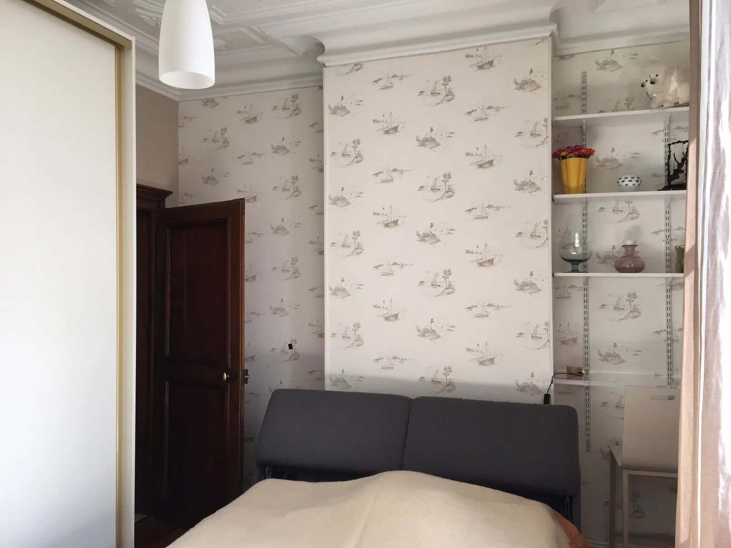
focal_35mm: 29
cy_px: 274
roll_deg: +0.5
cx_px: 366
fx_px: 612
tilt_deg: +1.3
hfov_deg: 61.7
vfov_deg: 48.2
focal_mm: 4.15
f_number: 2.2
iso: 32
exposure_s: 1/100
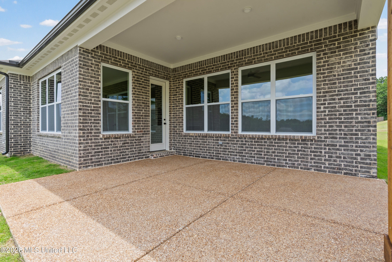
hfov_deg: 93.3
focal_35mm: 17
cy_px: 131
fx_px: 185
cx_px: 196
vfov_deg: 70.4
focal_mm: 17
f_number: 9
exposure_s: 1/200
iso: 800
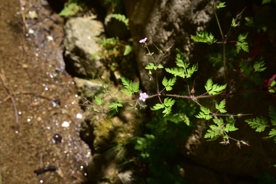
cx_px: 138
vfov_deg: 27.0
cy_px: 92
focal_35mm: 50
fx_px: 383
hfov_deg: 39.6
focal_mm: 50
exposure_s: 1/250
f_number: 10
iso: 160
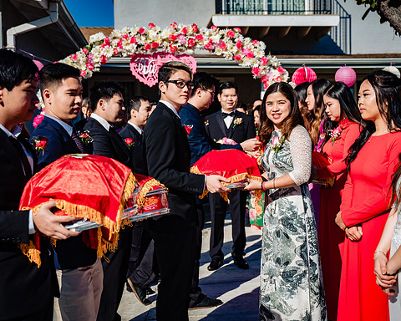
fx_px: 605
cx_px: 205
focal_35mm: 51
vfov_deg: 29.7
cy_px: 161
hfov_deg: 36.7
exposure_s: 1/1600
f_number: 3.5
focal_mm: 45
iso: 100
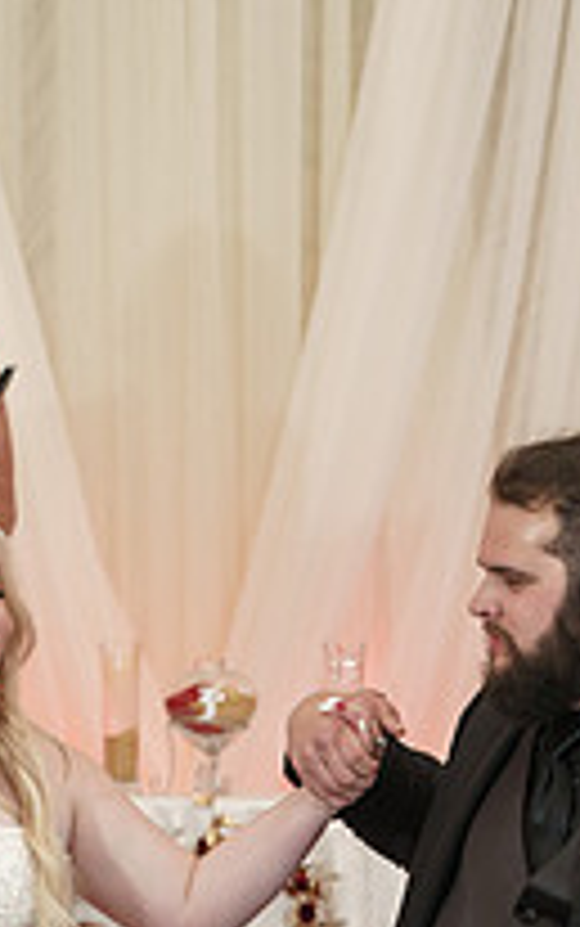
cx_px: 301
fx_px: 5859
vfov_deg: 9.0
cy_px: 830
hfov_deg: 5.7
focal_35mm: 232
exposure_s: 1/100
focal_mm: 81
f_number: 4
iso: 2000
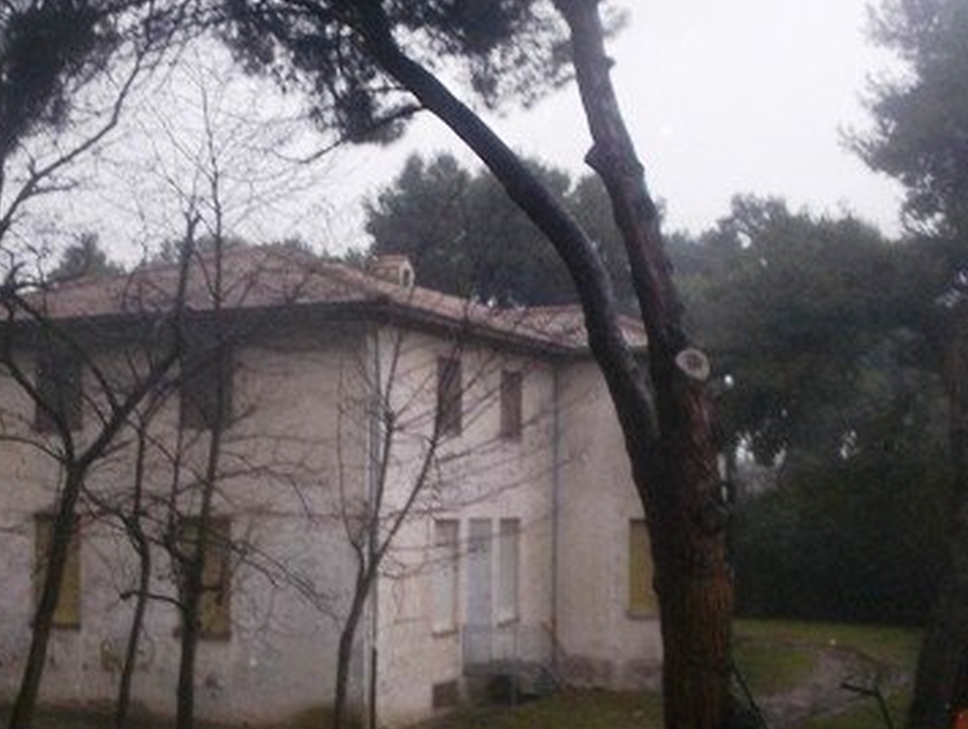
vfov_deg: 28.0
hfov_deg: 36.3
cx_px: 311
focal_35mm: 52
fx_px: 1456
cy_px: 457
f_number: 3.3
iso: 160
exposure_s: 1/30
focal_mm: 4.1
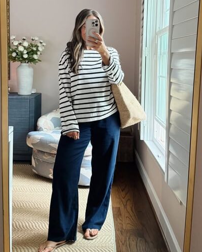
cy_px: 124
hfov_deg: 54.9
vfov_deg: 66.0
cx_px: 98
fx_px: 194
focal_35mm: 26
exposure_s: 1/60
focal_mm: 6.8
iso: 500
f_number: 1.8
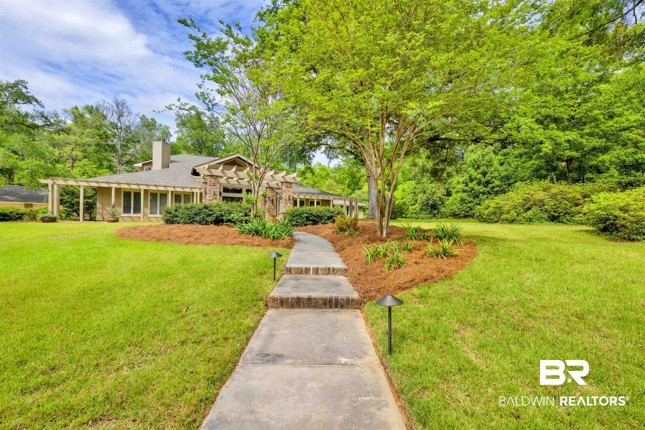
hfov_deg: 98.5
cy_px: 215
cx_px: 322
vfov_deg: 75.5
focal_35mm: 16
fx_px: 278
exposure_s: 1/320
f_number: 11
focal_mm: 15.5
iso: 400
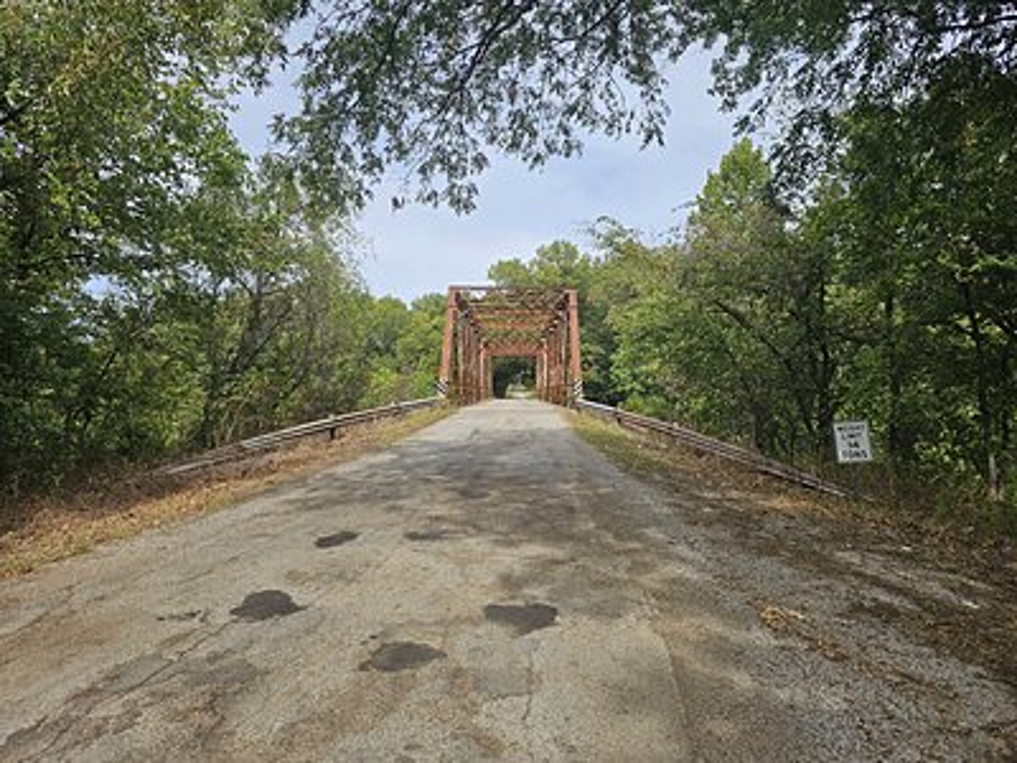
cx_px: 508
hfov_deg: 73.9
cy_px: 382
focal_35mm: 23
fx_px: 676
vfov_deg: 58.9
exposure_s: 1/574
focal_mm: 6.3
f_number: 1.7
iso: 10
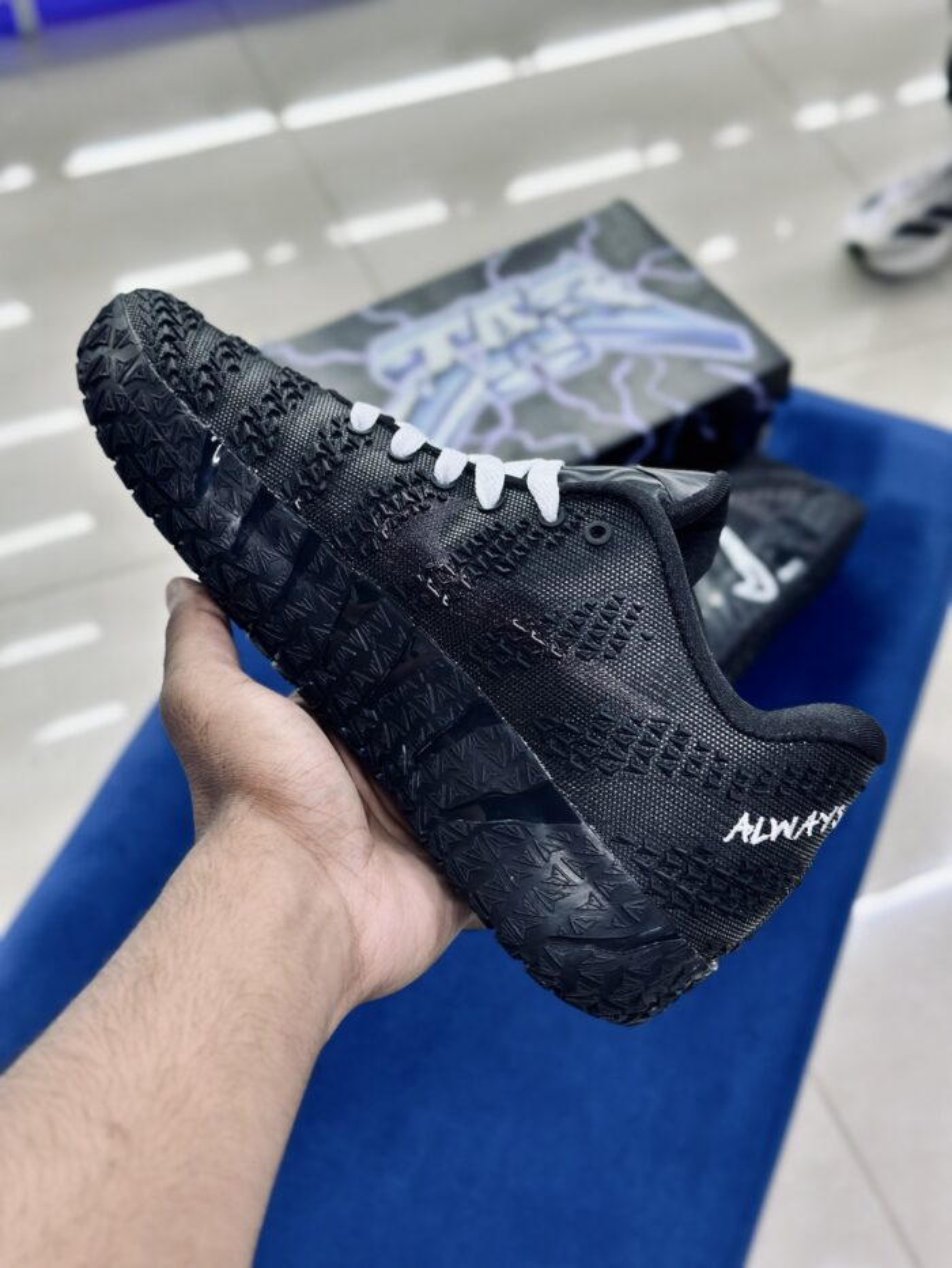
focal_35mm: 48
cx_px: 476
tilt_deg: -52.4
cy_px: 634
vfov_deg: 39.7
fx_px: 1760
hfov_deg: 30.3
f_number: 1.78
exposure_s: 1/100
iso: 100
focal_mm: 6.86
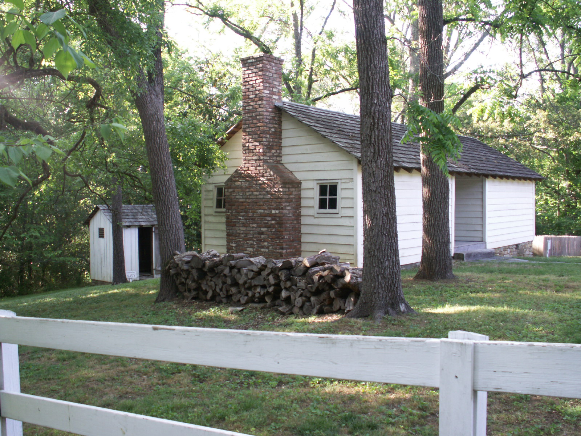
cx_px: 290
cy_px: 218
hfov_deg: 52.6
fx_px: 587
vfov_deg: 40.7
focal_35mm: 35
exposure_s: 1/40
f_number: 2.8
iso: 50
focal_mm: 5.86
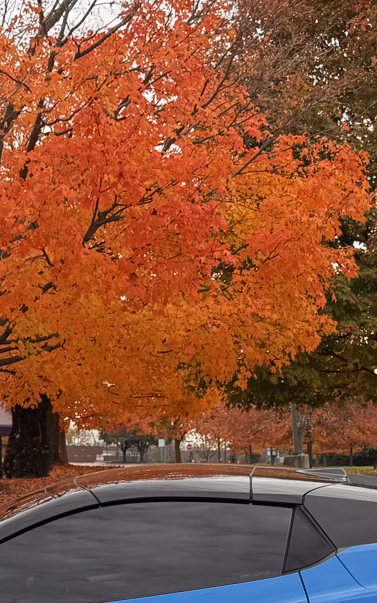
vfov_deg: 26.1
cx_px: 203
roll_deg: -1.4
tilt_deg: -6.9
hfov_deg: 17.4
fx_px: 1233
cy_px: 603
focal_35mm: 75
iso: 80
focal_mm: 6.76
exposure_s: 1/609
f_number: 1.78
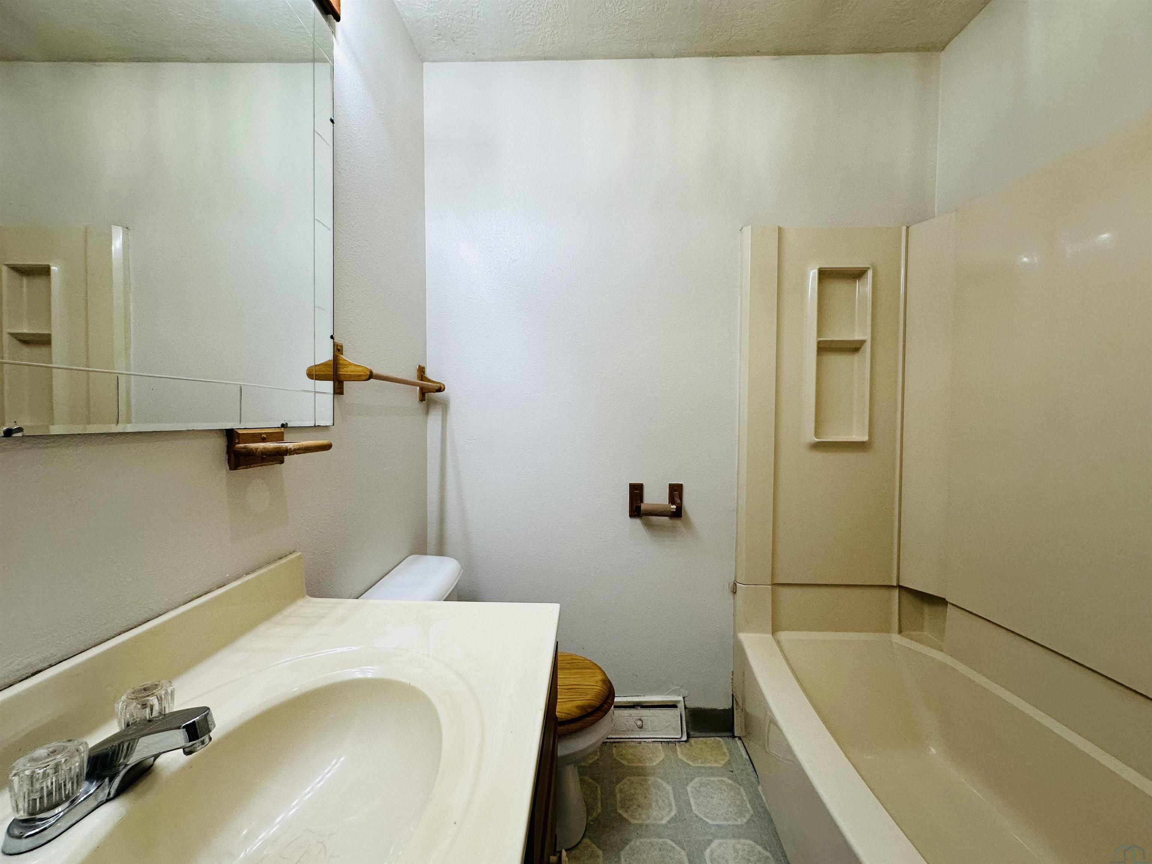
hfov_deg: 102.1
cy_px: 432
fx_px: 466
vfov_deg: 85.7
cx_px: 576
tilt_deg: -1.6
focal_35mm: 14
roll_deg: -0.9
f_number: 2.2
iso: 125
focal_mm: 2.22
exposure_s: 1/120
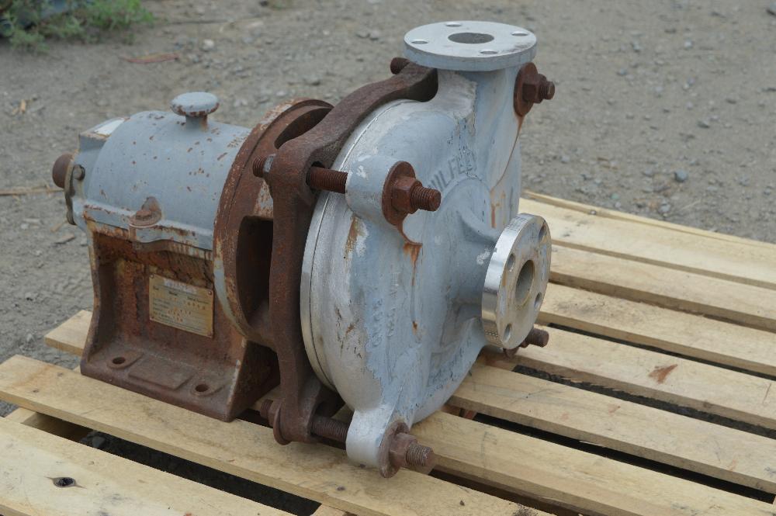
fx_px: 1163
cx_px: 388
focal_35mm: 54
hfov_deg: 36.9
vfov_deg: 25.0
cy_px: 258
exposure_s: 1/200
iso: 100
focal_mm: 36
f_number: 7.1
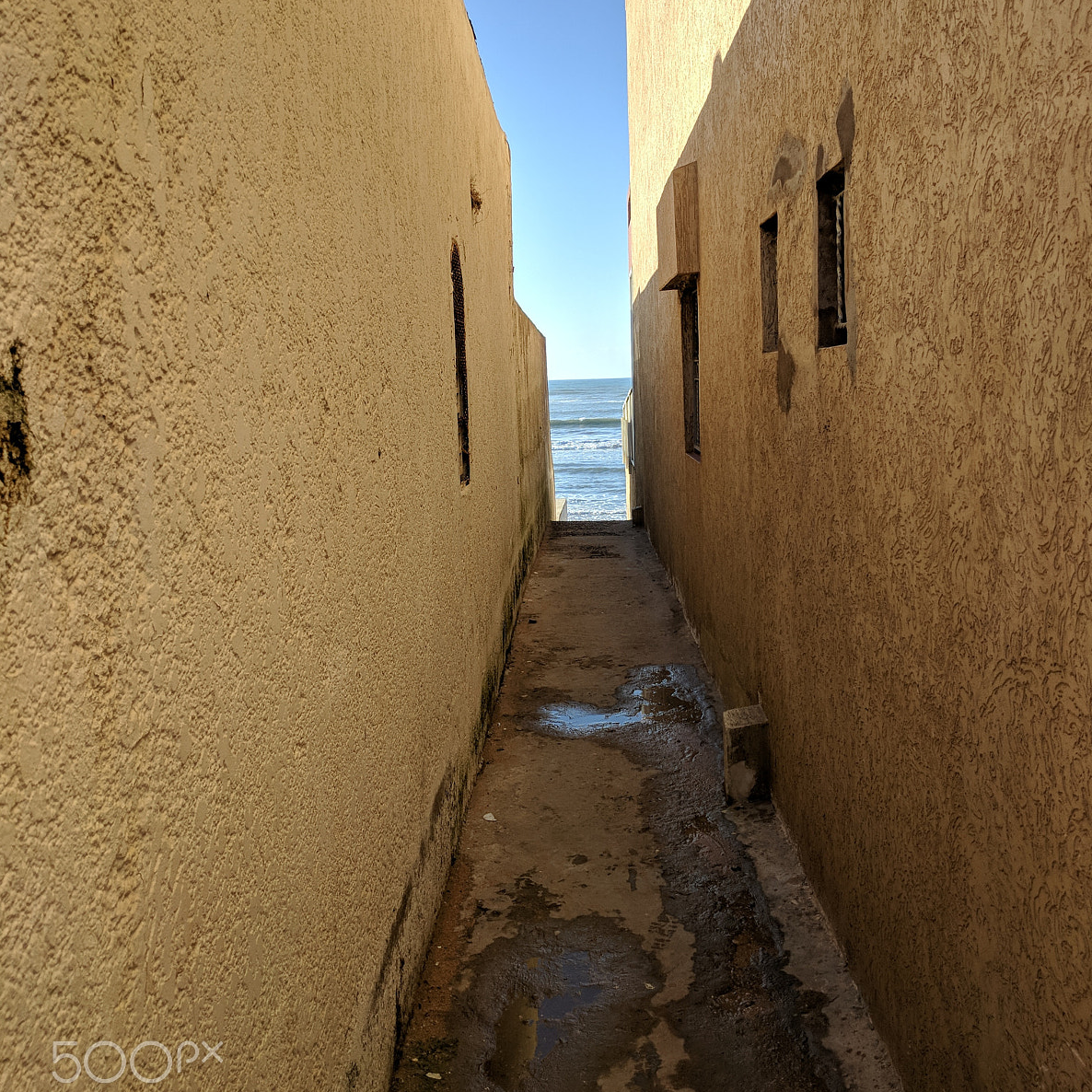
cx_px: 547
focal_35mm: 31
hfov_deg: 52.5
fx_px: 1106
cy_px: 447
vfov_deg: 52.2
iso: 51
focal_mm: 4.67
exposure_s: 1/1433
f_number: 2
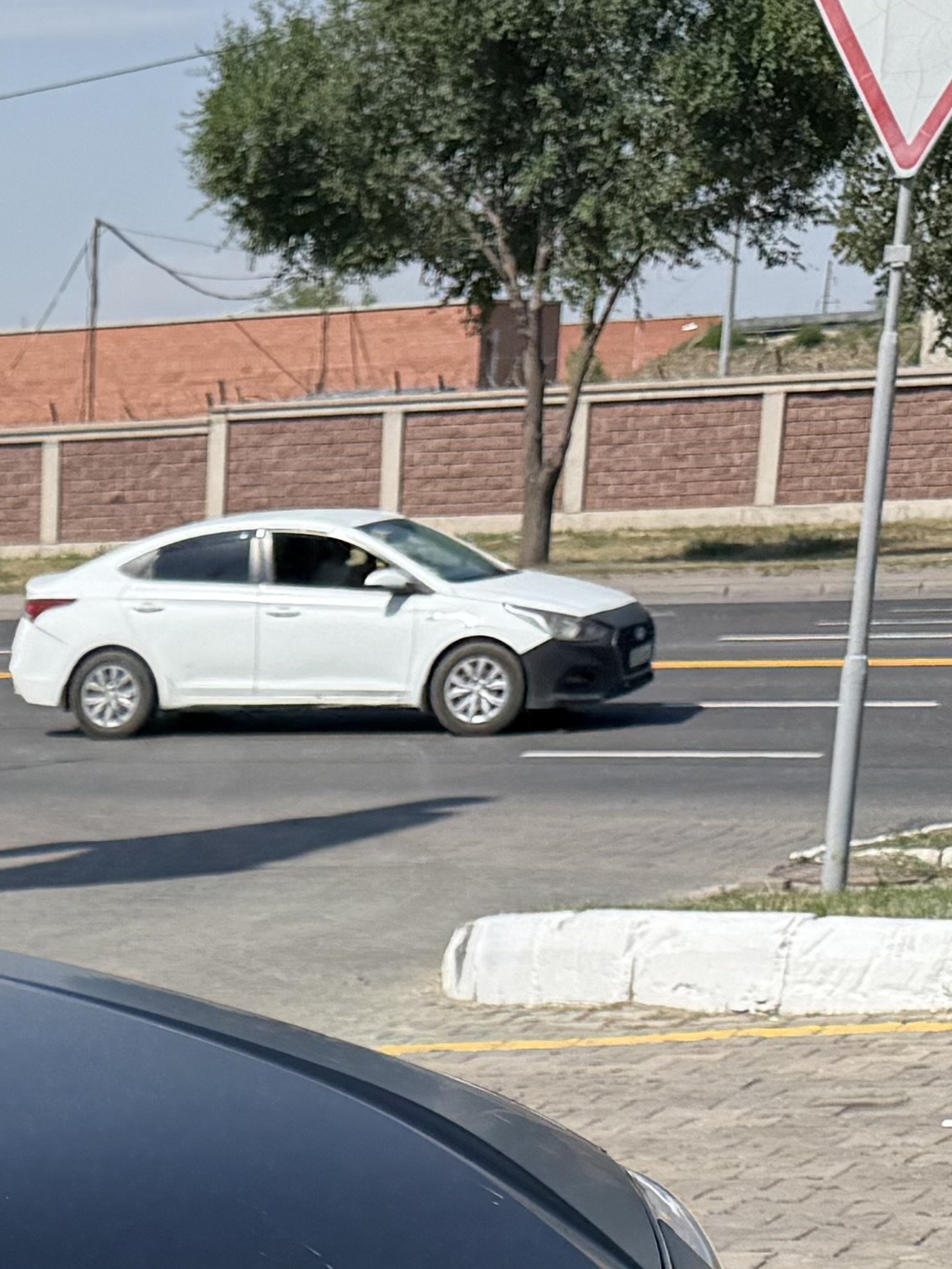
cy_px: 1696
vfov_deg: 19.7
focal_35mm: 91
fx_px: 3336
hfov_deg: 14.7
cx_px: -607
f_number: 1.78
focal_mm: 6.76
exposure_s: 1/4167
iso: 100
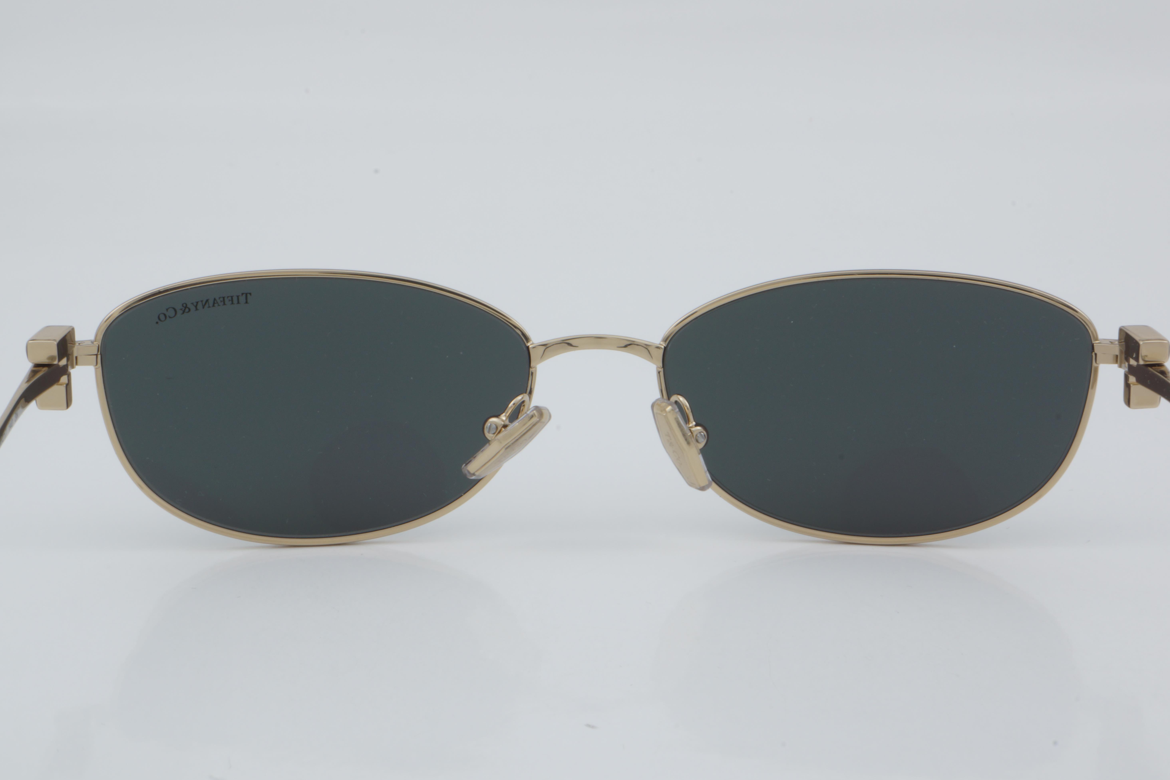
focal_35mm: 85
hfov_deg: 24.0
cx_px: 596
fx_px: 2747
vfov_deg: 16.2
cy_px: 396
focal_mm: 55
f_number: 29
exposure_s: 1/4
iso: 100
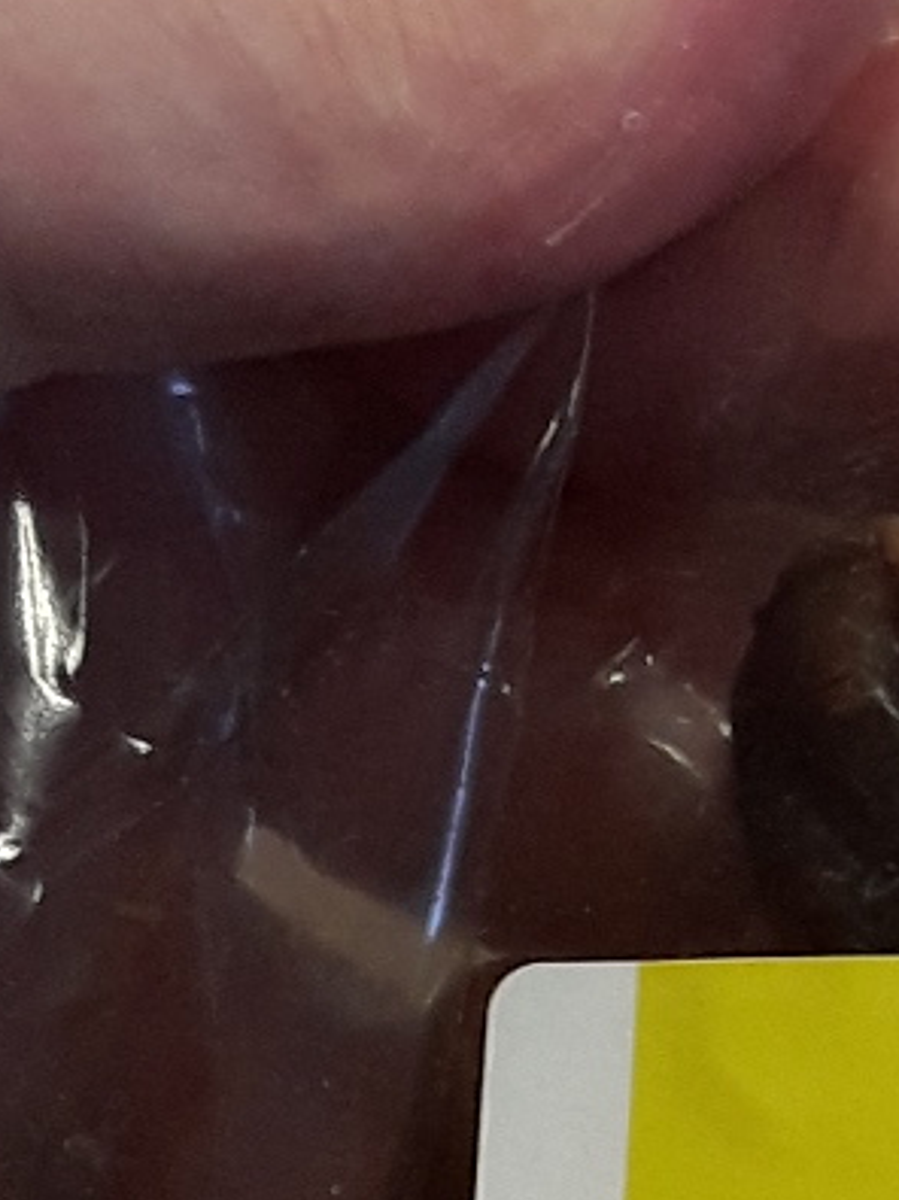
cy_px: 1510
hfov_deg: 10.3
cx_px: 1266
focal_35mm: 140
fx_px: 4850
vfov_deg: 13.6
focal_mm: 2.91
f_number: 1.9
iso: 50
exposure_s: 1/33
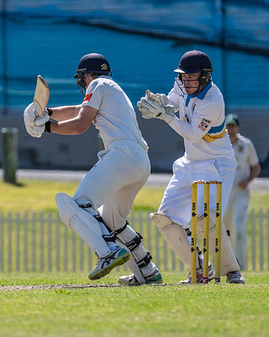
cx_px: 72
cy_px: 168
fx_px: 9666
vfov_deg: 2.0
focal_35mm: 971
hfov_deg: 1.6
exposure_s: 1/2500
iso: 640
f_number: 7.1
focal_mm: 460
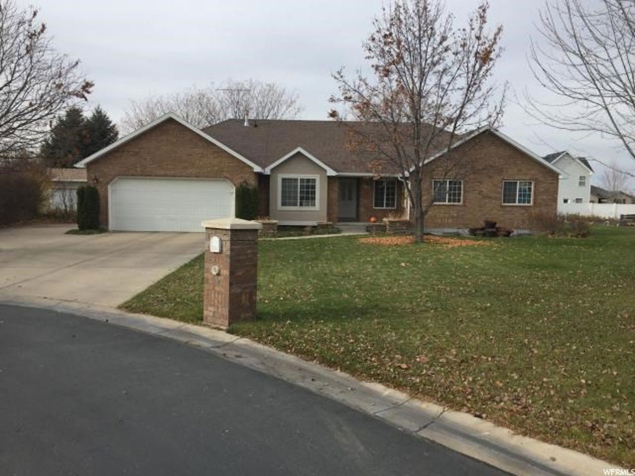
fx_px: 532
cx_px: 318
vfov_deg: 48.2
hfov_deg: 61.7
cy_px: 238
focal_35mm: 29
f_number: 2.2
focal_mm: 4.15
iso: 32
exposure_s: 1/1799
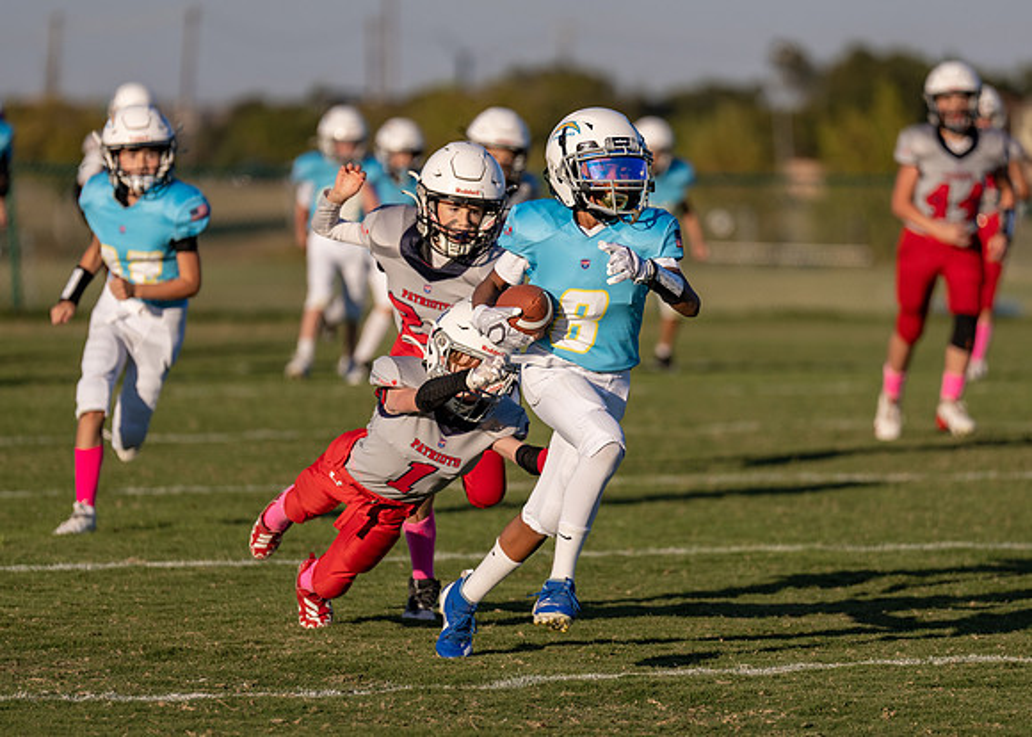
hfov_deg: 6.5
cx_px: 587
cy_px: 361
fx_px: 9039
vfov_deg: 4.7
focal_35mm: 308
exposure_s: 1/2500
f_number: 2.8
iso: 100
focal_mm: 200
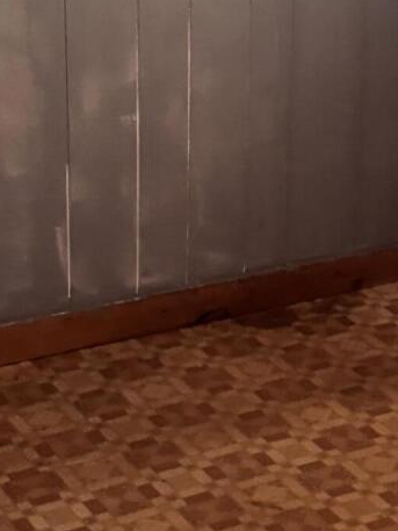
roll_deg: -0.8
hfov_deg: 14.0
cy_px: 265
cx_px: 359
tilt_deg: -18.3
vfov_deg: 18.7
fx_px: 1609
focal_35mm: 105
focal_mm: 6.76
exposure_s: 1/33
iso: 1000
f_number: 1.78
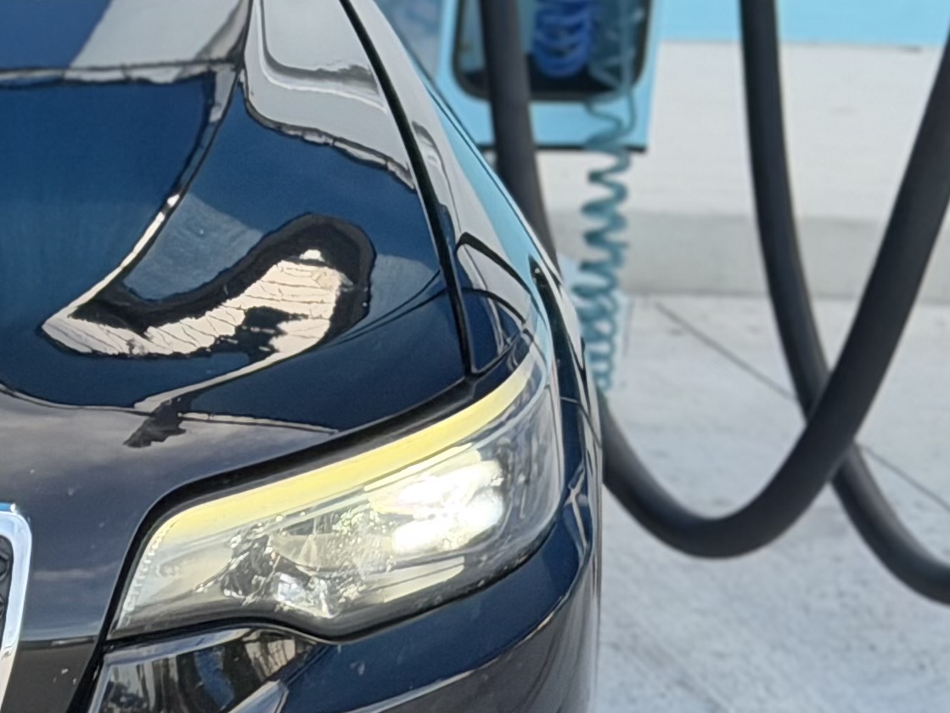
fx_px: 4747
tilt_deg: -15.1
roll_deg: +1.3
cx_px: -755
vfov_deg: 8.6
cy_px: 490
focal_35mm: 173
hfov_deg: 10.7
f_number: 1.78
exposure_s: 1/169
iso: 64
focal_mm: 6.76
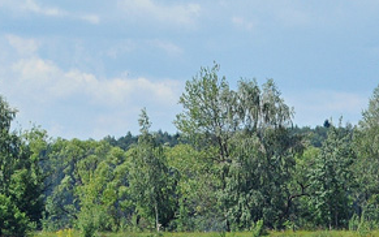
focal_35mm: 472
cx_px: 211
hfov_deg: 4.5
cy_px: 473
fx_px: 4877
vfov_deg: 2.8
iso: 400
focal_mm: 75
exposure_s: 1/1250
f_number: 9
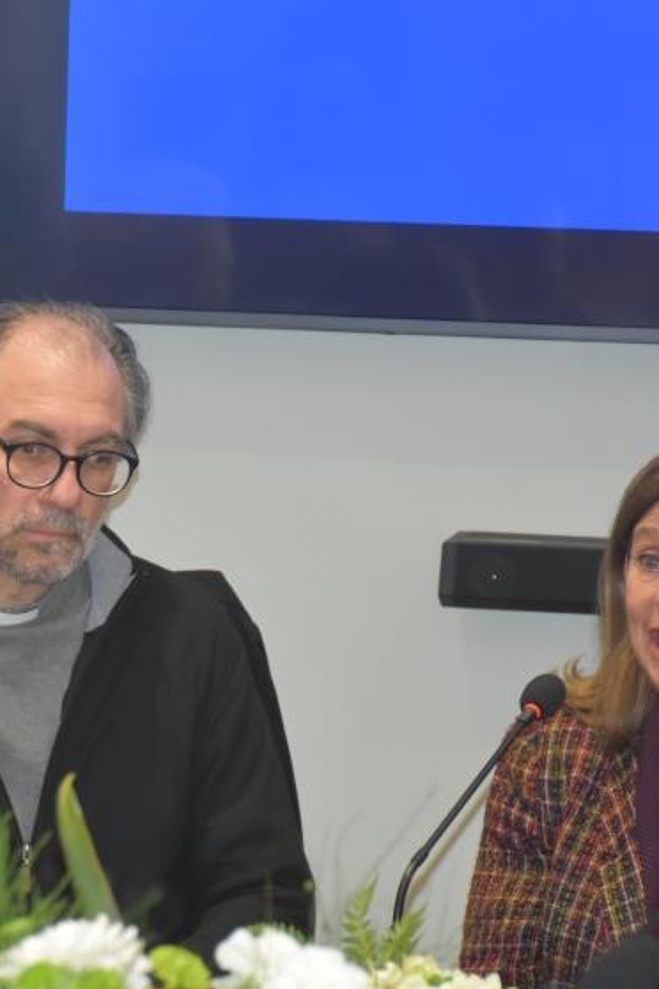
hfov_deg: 5.9
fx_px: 6422
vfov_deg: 8.8
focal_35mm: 234
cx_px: -2
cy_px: 595
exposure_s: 1/60
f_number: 5.6
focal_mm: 85
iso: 1600
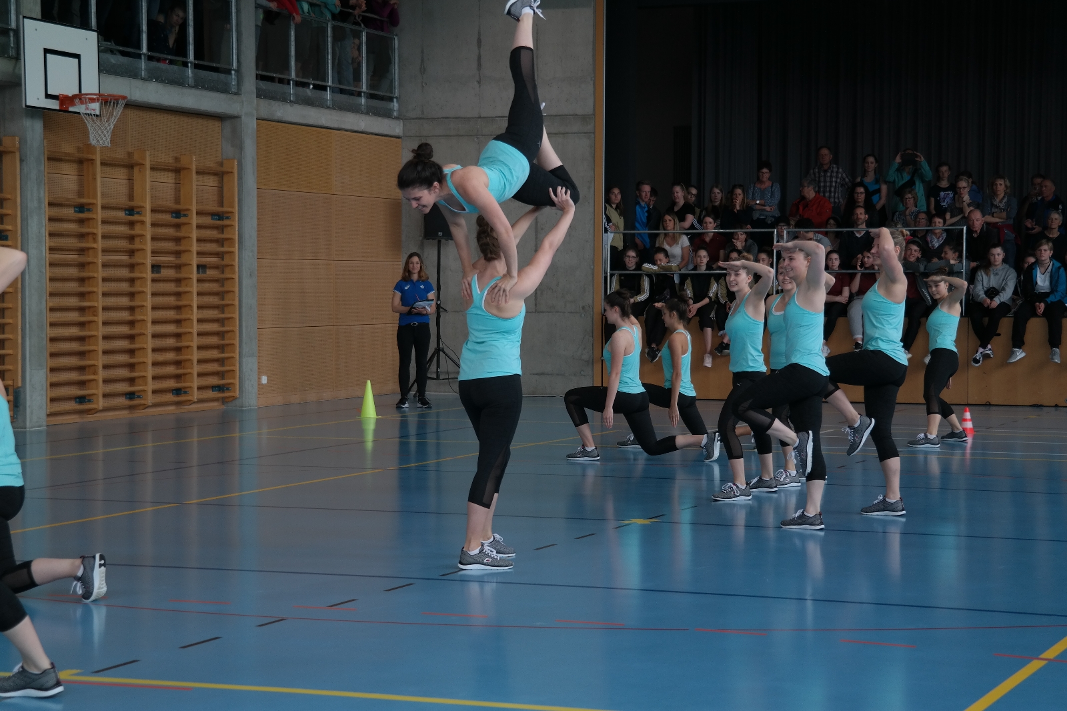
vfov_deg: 16.3
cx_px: 534
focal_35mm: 84
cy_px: 356
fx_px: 2489
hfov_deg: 24.2
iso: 200
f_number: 5.6
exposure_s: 1/100
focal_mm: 55
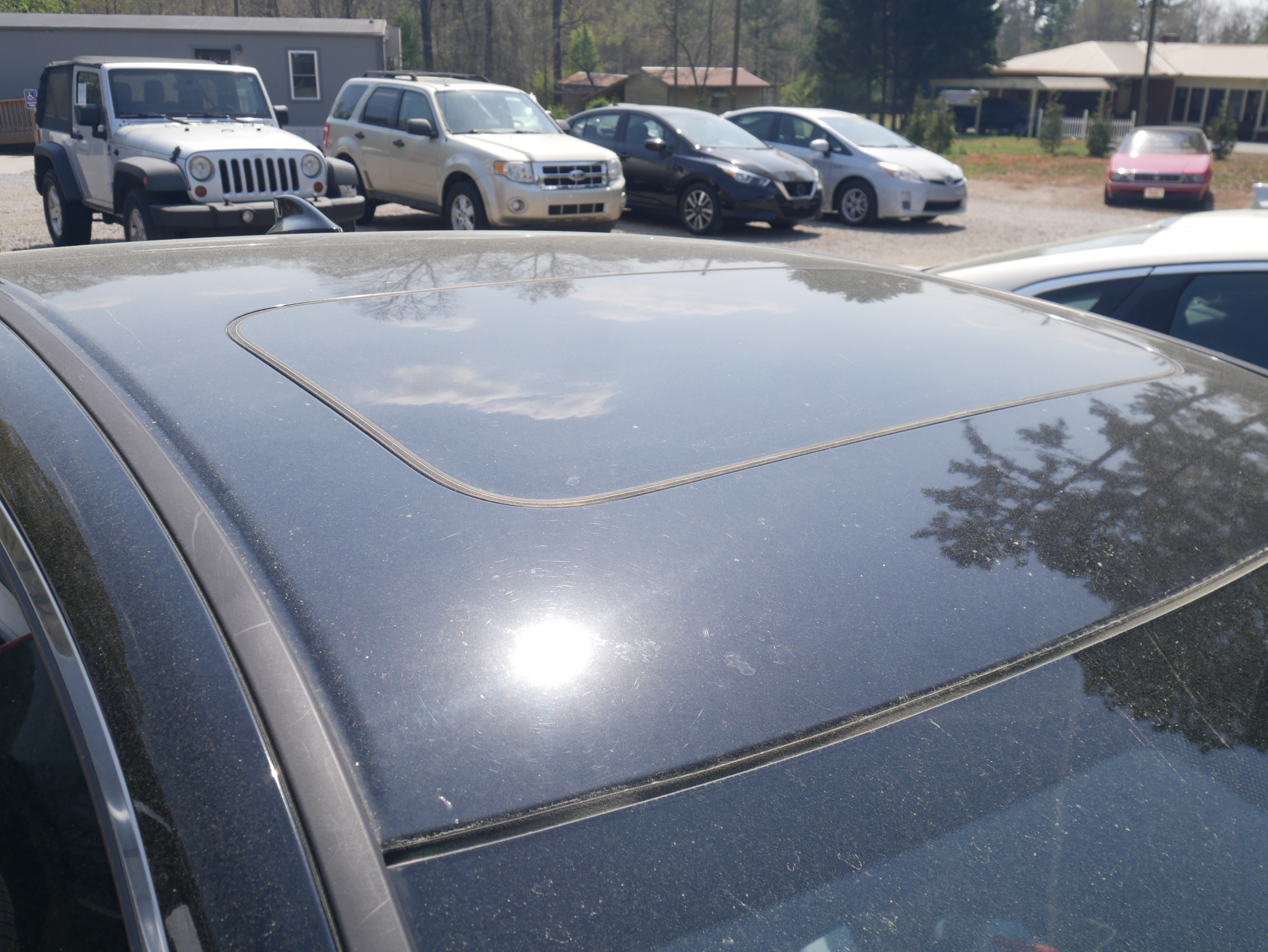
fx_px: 1173
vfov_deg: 44.2
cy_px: 476
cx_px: 634
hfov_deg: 56.8
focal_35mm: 32
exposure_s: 1/400
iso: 200
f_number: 8
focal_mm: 16
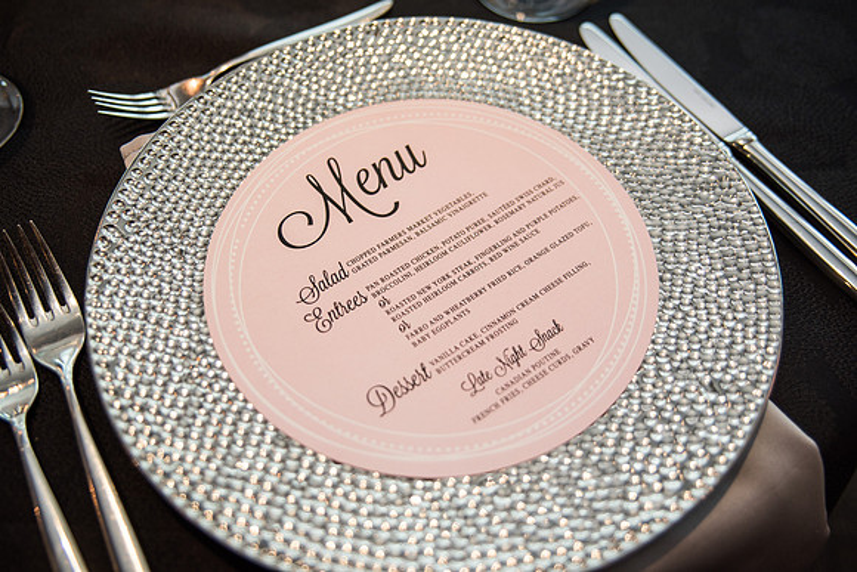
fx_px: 870
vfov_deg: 36.4
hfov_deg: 52.5
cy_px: 273
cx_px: 430
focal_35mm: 37
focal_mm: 35
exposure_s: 1/125
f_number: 2.8
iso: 200
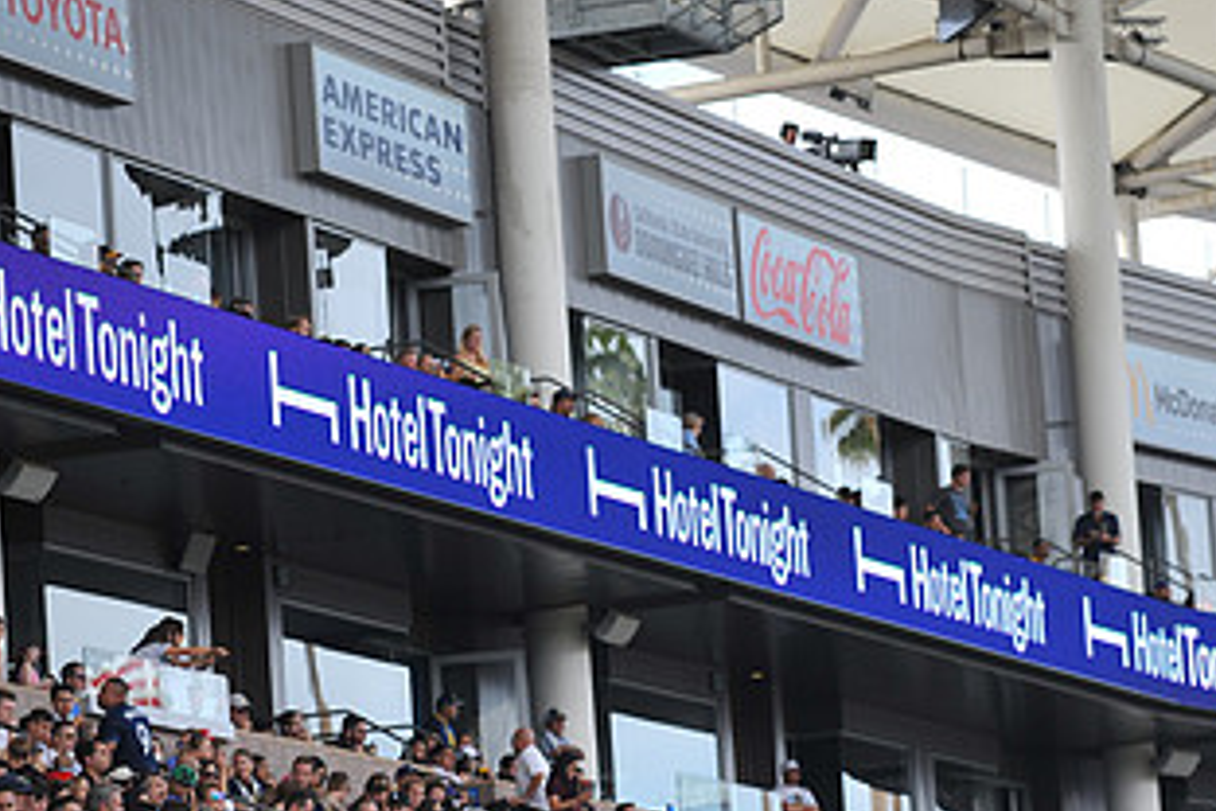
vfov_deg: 5.5
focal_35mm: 251
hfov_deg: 8.2
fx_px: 8478
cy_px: 515
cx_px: 721
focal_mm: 135
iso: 280
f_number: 2.8
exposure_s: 1/1250
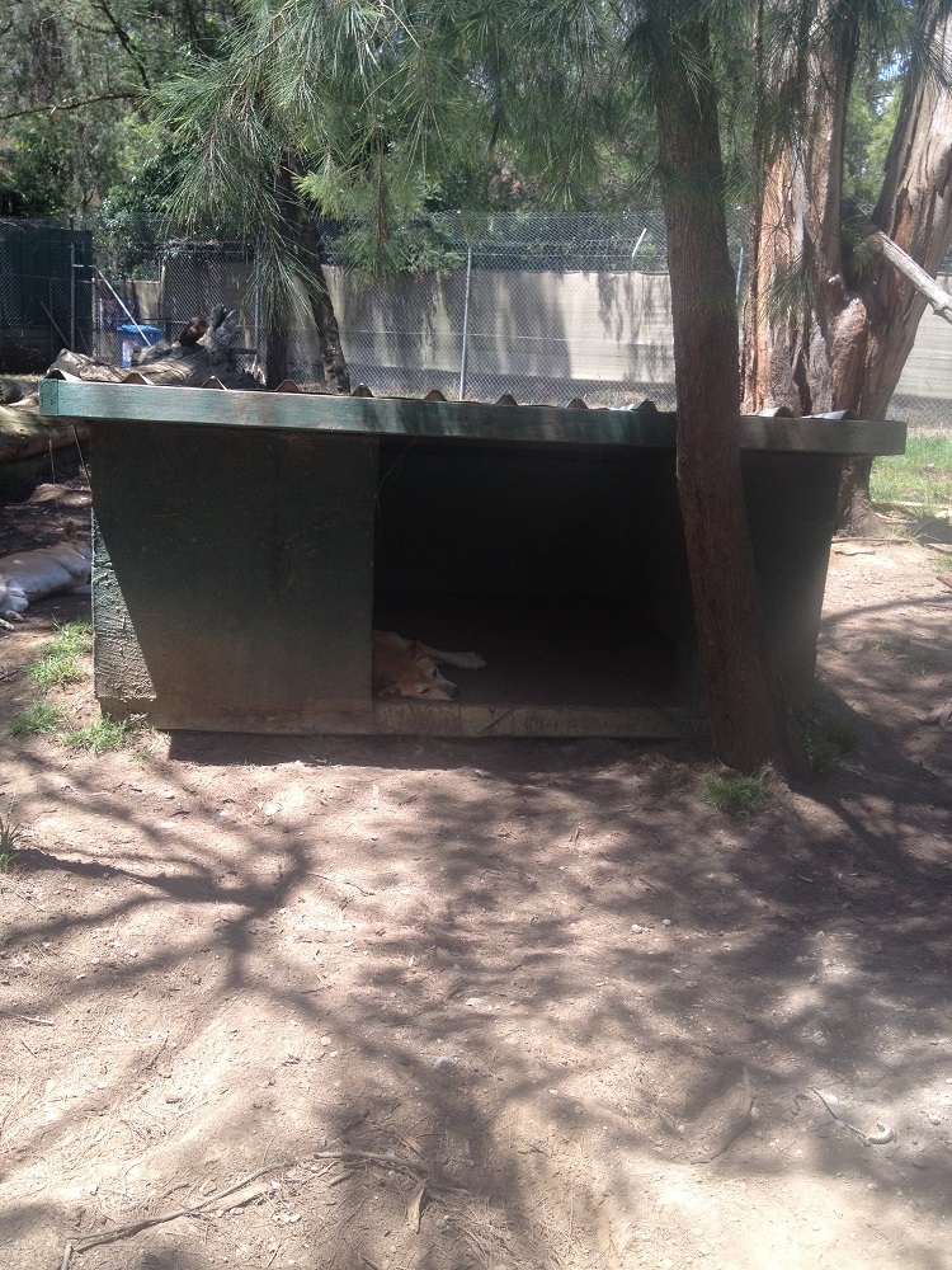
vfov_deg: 52.6
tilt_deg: -12.2
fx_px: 1283
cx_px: 476
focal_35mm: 35
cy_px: 635
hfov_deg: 40.7
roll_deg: -2.5
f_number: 2.4
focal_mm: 4.28
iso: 50
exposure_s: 1/310
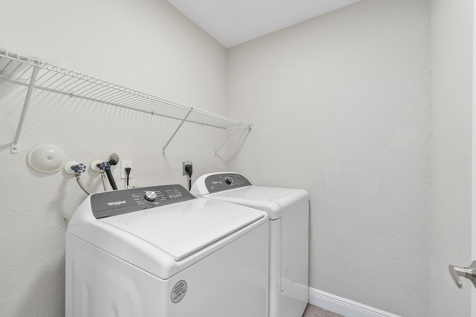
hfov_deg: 100.4
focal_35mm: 15
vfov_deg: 77.3
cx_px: 238
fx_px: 198
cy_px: 158
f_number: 11
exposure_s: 1/3
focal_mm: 10
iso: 160
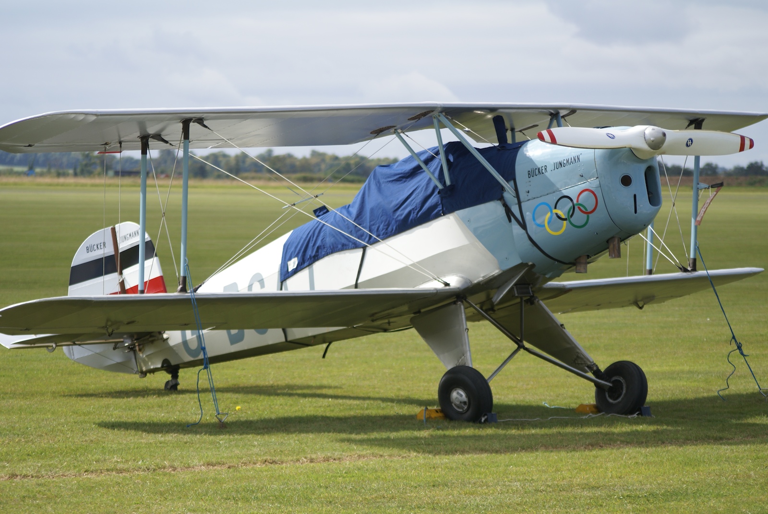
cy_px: 257
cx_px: 384
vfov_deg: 7.7
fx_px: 3845
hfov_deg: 11.4
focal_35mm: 180
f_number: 4
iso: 100
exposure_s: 1/640
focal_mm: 120
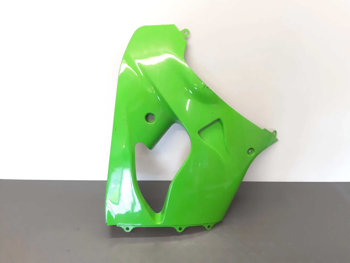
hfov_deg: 65.3
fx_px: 273
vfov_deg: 51.4
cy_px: 132
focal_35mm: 27
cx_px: 175
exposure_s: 1/50
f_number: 1.7
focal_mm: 3.93
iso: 320
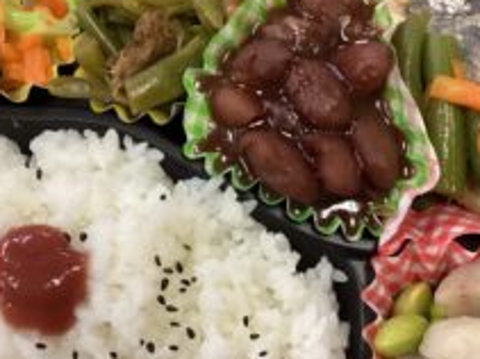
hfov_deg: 34.9
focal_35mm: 55
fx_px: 762
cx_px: 220
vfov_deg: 26.5
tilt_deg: -75.8
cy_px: 181
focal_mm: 3.3
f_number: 2.4
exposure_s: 1/60
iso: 200
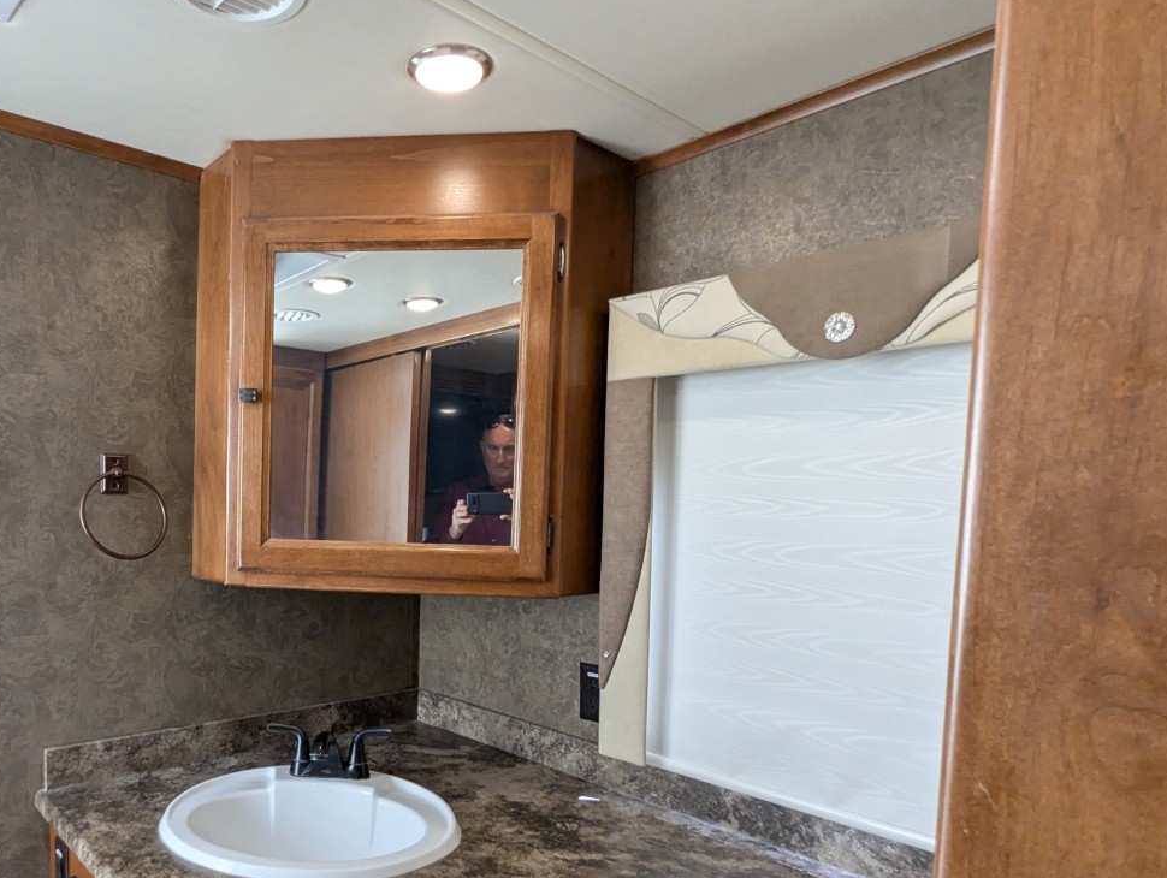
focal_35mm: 23
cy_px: 548
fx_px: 776
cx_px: 378
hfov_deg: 71.4
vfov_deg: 58.3
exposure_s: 1/102
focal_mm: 2.35
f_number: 2.2
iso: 314
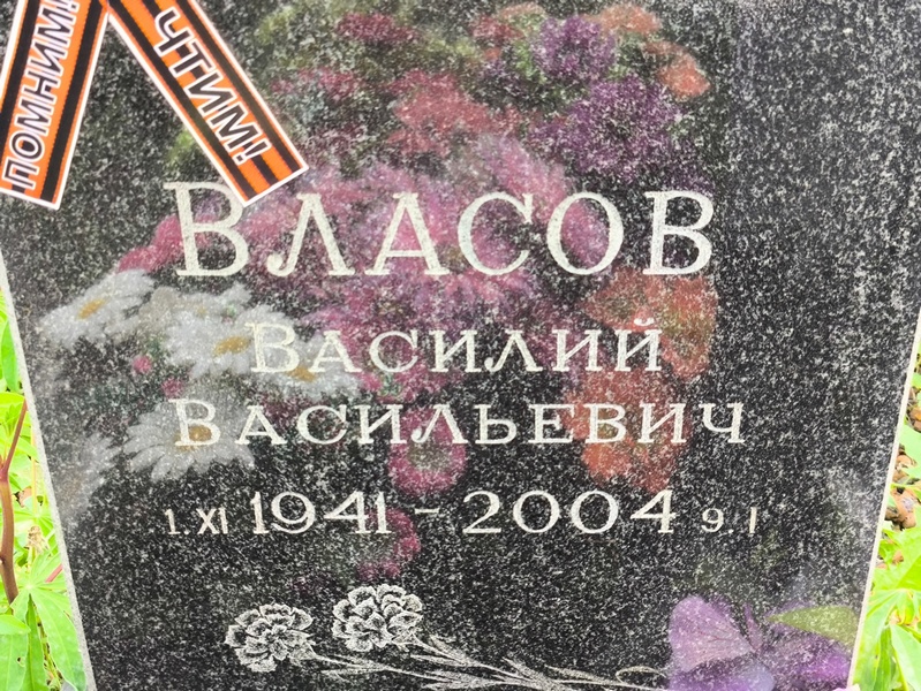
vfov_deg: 29.1
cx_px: 460
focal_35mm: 50
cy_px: 346
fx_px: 1331
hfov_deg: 38.2
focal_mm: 4.71
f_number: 1.7
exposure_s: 1/120
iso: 80
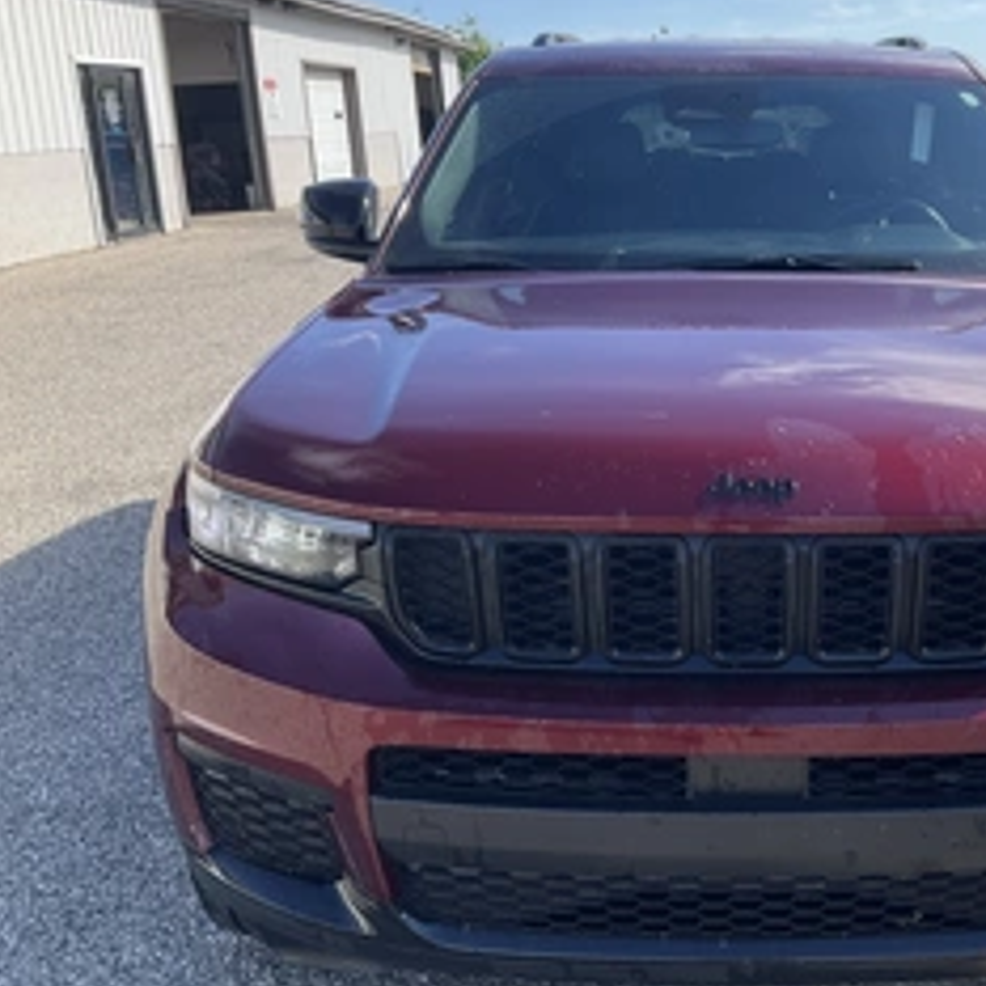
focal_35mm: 44
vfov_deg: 38.3
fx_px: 1418
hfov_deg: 37.4
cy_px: 491
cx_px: 741
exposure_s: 1/562
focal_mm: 3
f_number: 1.8
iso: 25
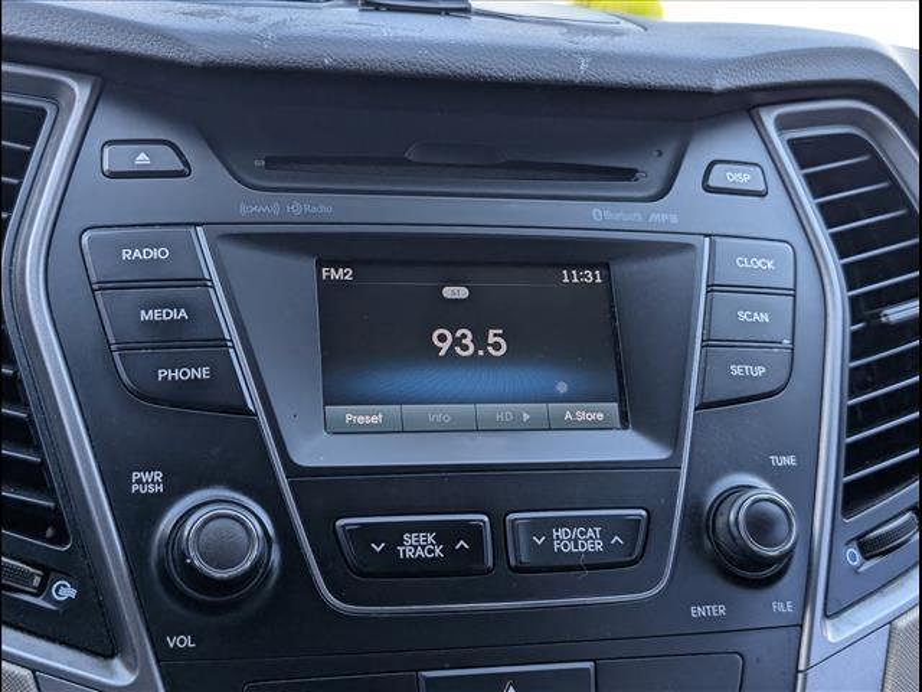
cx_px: 461
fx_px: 1305
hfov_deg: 38.9
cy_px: 346
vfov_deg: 29.7
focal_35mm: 49
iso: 30
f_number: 1.68
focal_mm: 6.9
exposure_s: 1/189
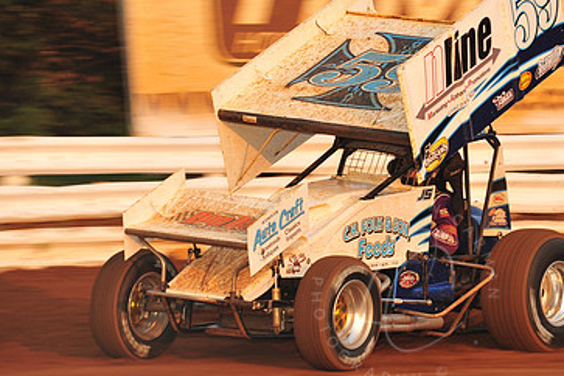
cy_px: 148
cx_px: 404
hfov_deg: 6.5
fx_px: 4997
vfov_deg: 4.3
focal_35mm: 319
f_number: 8
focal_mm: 200
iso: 800
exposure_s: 1/320
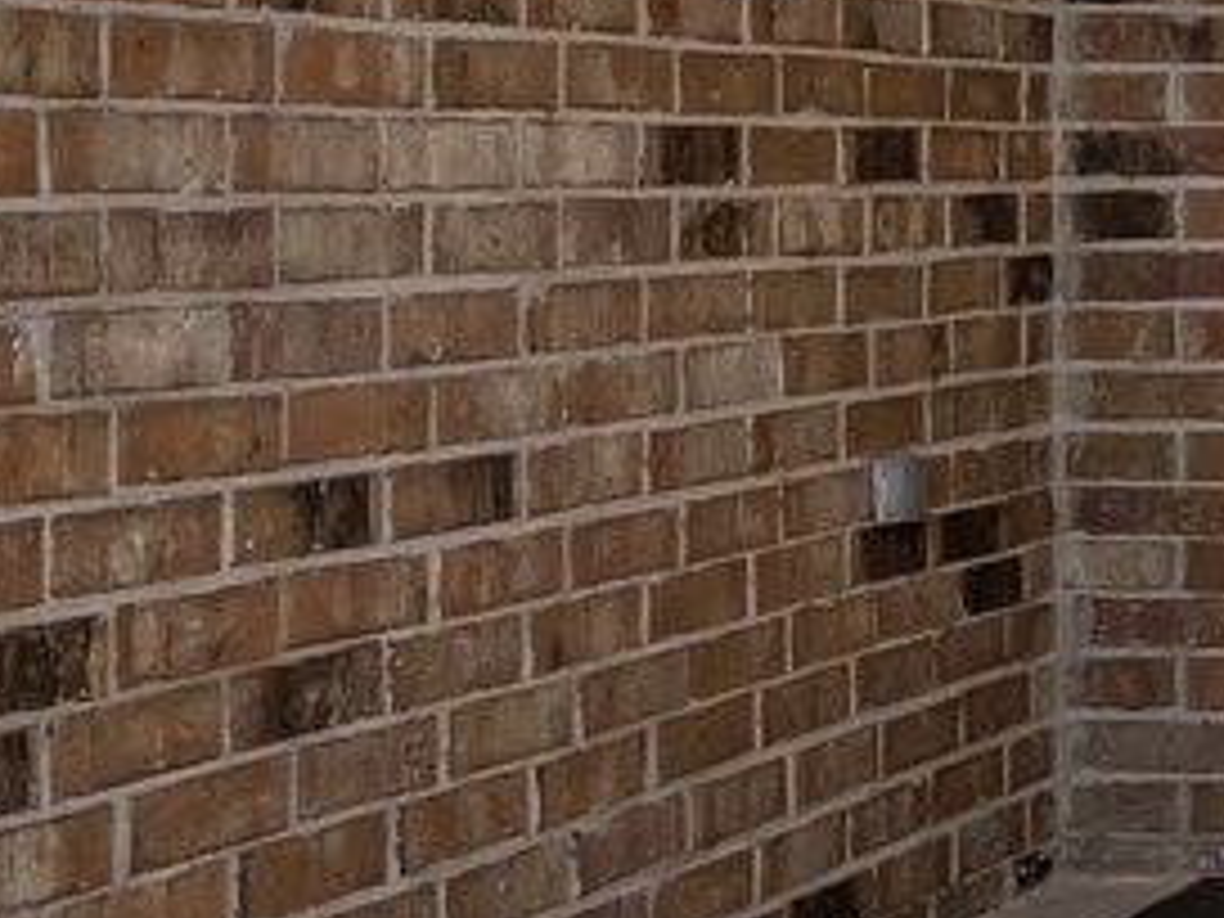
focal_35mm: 120
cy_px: 124
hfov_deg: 13.7
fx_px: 4230
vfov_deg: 12.3
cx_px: 2556
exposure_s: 1/320
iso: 200
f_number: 8
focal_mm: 16.5
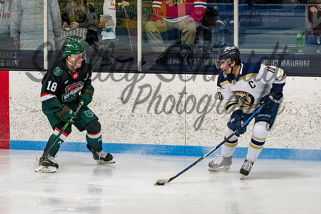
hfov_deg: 8.1
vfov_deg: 5.4
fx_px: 2276
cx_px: 215
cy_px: 115
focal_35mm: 255
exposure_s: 1/800
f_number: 3.5
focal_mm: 105
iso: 2500
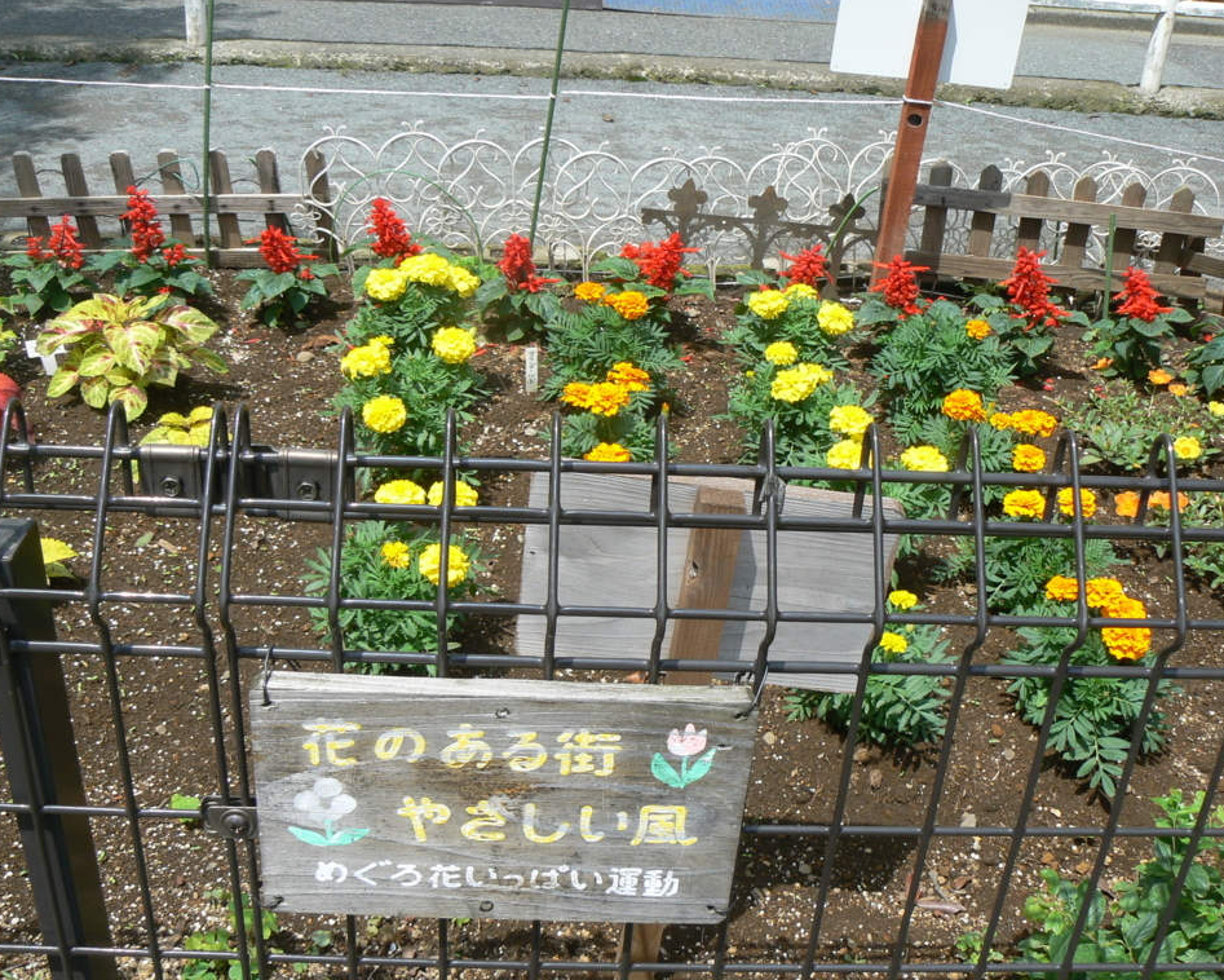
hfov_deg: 47.9
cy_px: 494
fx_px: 1377
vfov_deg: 39.2
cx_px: 582
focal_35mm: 38
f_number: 5.6
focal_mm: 6
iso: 80
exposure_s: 1/320
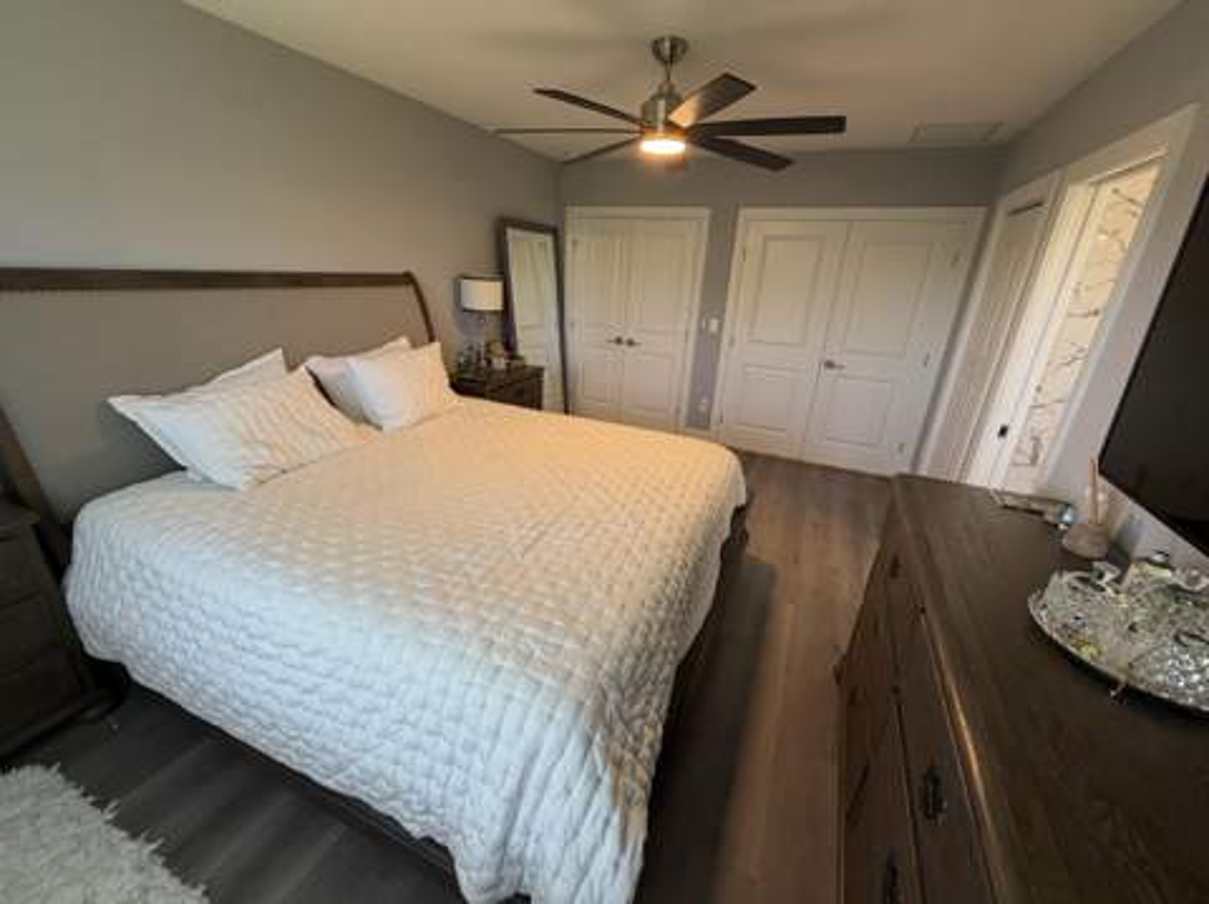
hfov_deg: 102.1
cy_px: 452
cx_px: 604
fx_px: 488
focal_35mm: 14
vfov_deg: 85.6
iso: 200
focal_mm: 2.22
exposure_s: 1/60
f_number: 2.2
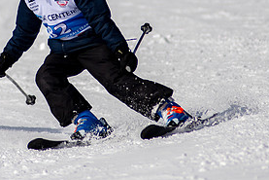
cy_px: 15
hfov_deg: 1.8
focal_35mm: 1176
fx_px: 8792
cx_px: 61
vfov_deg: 1.2
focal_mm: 300
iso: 100
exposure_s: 1/8000
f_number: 2.8
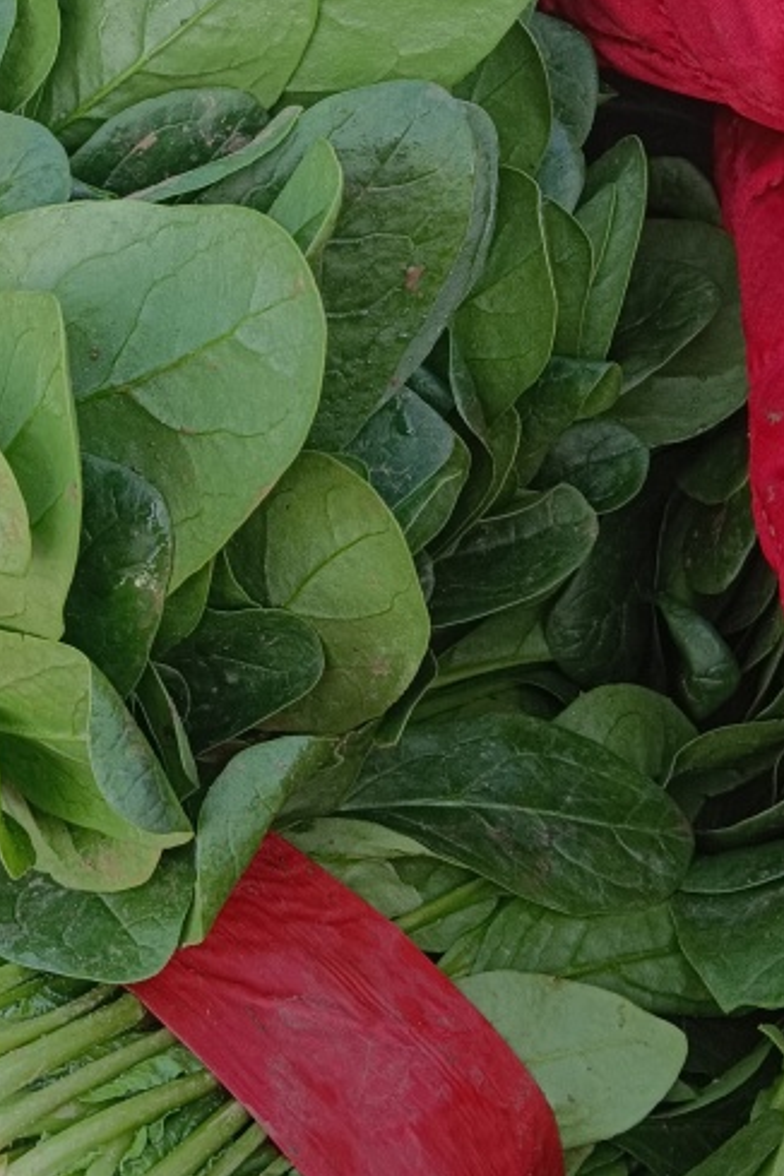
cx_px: -24
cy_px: 429
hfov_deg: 22.0
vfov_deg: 33.7
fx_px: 1927
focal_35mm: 59
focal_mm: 4.05
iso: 100
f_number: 1.8
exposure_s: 1/176
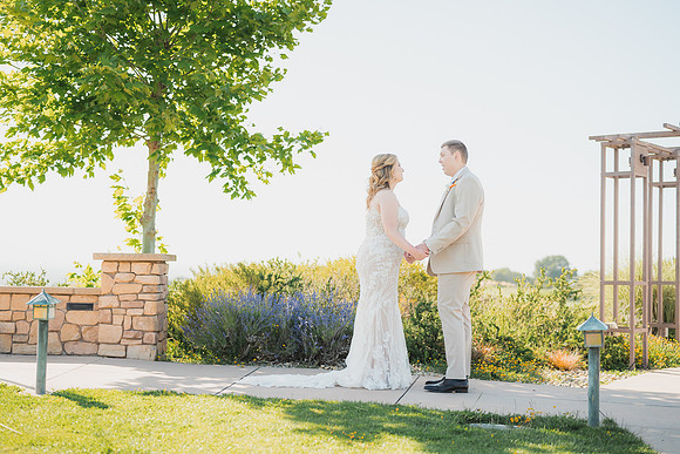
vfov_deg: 27.0
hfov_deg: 39.6
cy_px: 227
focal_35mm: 50
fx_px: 945
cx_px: 340
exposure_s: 1/2000
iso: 125
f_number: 1.8
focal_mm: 50
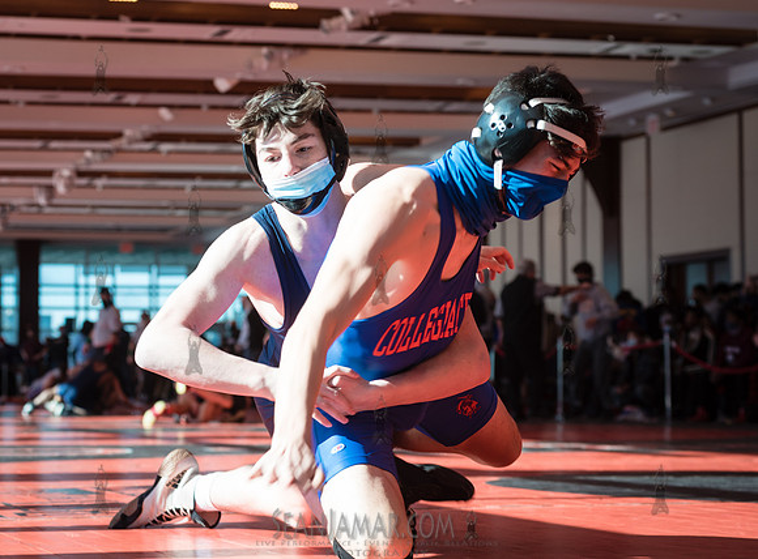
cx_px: 339
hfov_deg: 21.5
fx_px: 1994
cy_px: 260
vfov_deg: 16.0
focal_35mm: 92
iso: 400
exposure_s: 1/400
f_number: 6.3
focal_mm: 80
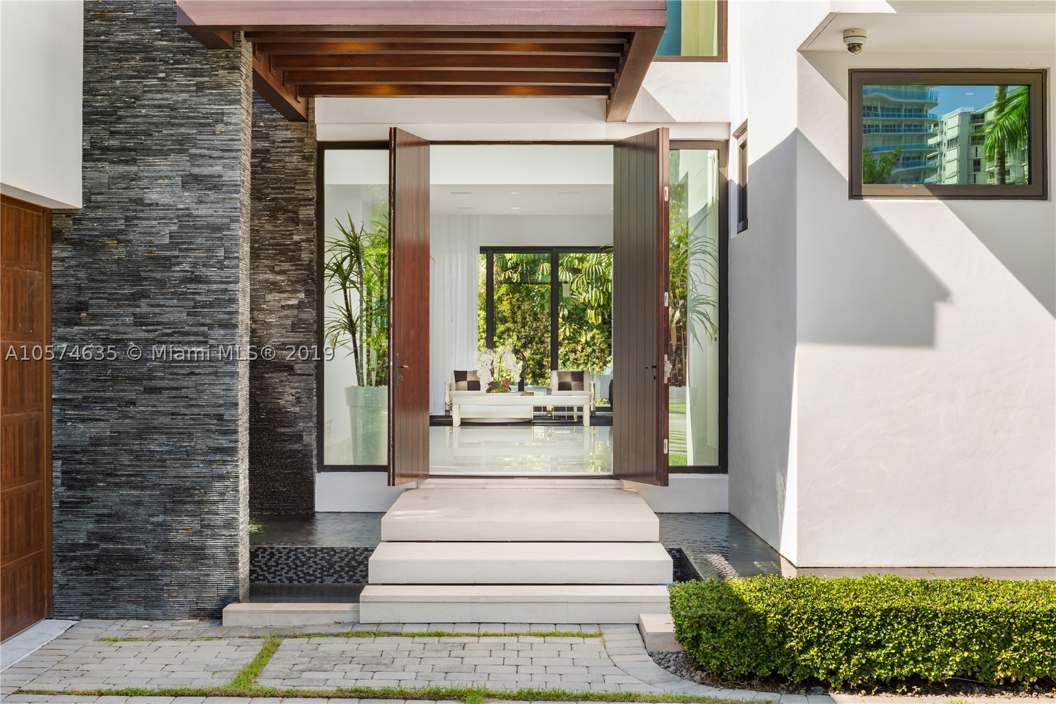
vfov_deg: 28.1
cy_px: 352
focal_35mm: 48
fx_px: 1408
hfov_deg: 41.1
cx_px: 528
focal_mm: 48
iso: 100
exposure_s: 1/20
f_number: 11
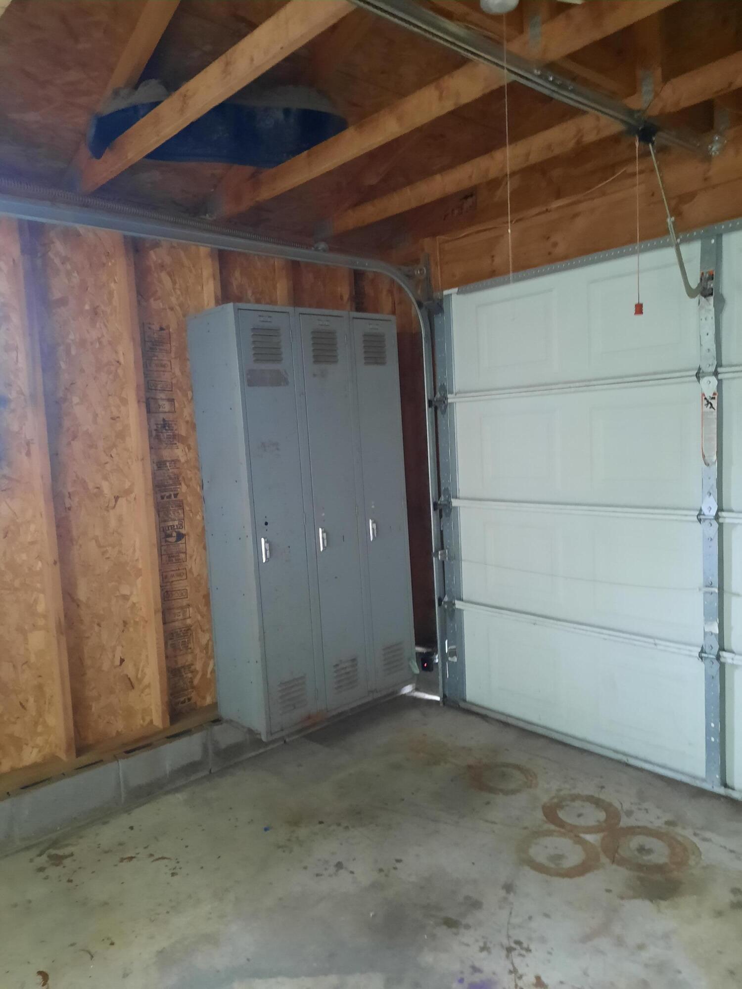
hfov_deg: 54.9
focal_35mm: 25
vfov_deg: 69.4
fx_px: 715
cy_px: 494
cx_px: 371
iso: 1000
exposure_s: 1/20
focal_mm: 4.6
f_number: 2
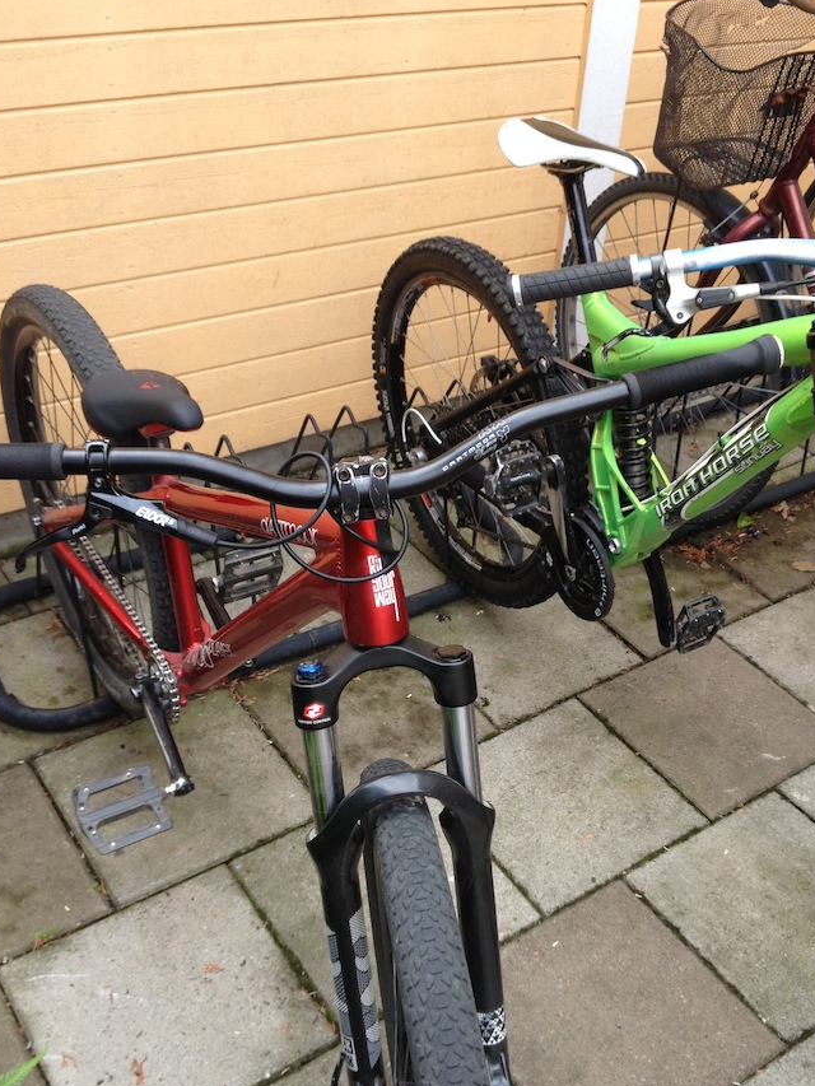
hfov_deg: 34.3
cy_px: 573
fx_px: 1318
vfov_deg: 44.8
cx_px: 472
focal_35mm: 42
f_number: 2.4
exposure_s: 1/181
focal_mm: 4.28
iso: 50
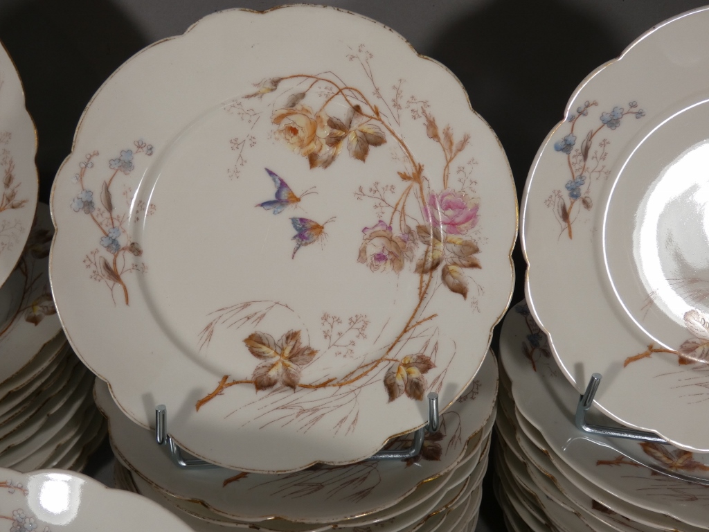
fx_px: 881
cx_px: 354
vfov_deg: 33.6
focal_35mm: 43
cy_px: 266
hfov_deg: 43.9
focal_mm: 7.8
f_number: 3.7
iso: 100
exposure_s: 1/80
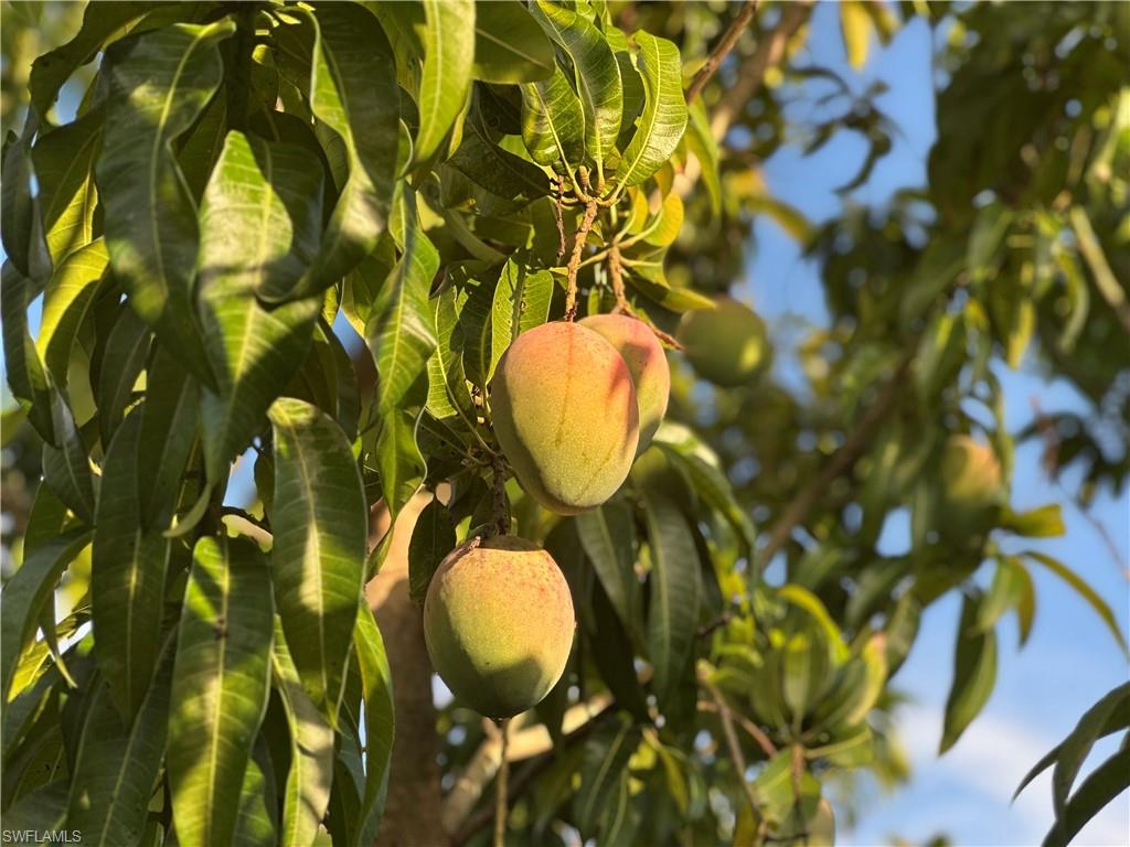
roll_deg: -3.2
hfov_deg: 25.3
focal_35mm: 77
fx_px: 2514
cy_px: 424
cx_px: 565
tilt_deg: +34.5
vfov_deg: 19.1
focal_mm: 9
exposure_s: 1/121
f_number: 2.8
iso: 32
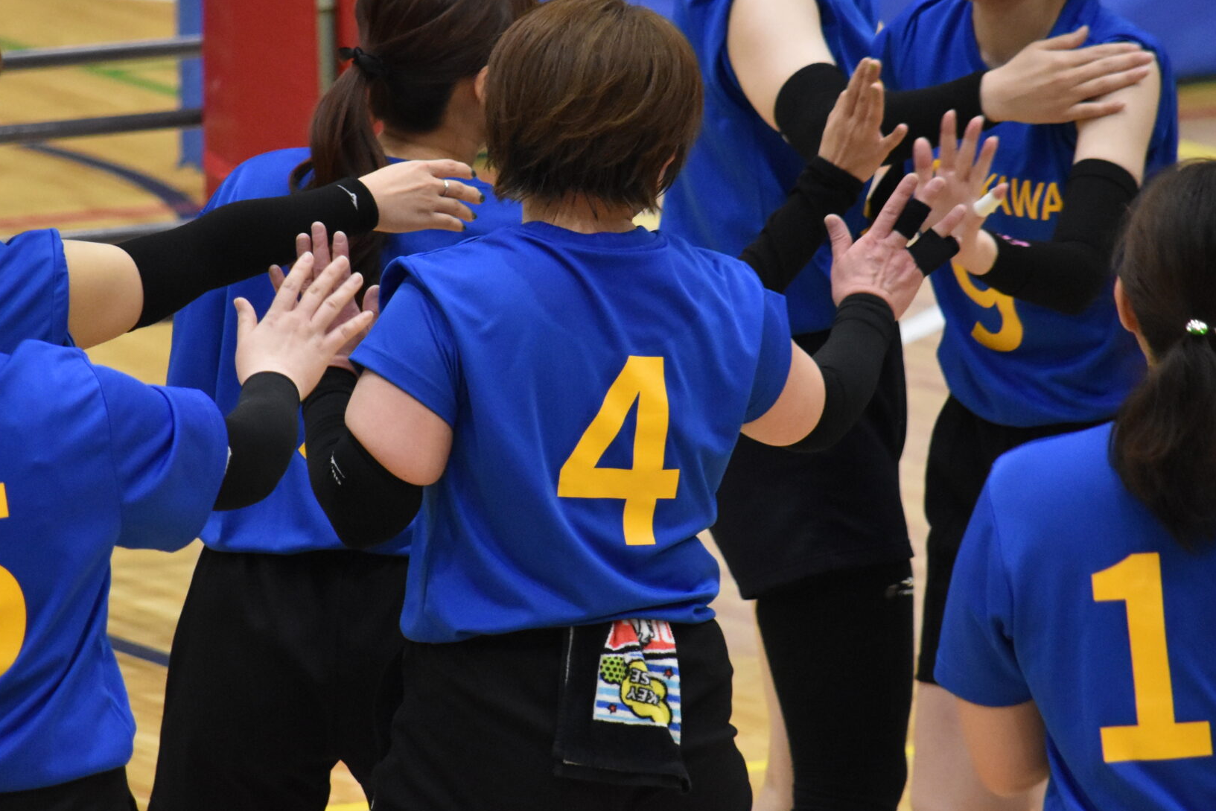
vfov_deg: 2.2
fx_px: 21449
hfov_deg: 3.2
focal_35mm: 635
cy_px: 283
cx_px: 502
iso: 3200
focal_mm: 270
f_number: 5.6
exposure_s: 1/250
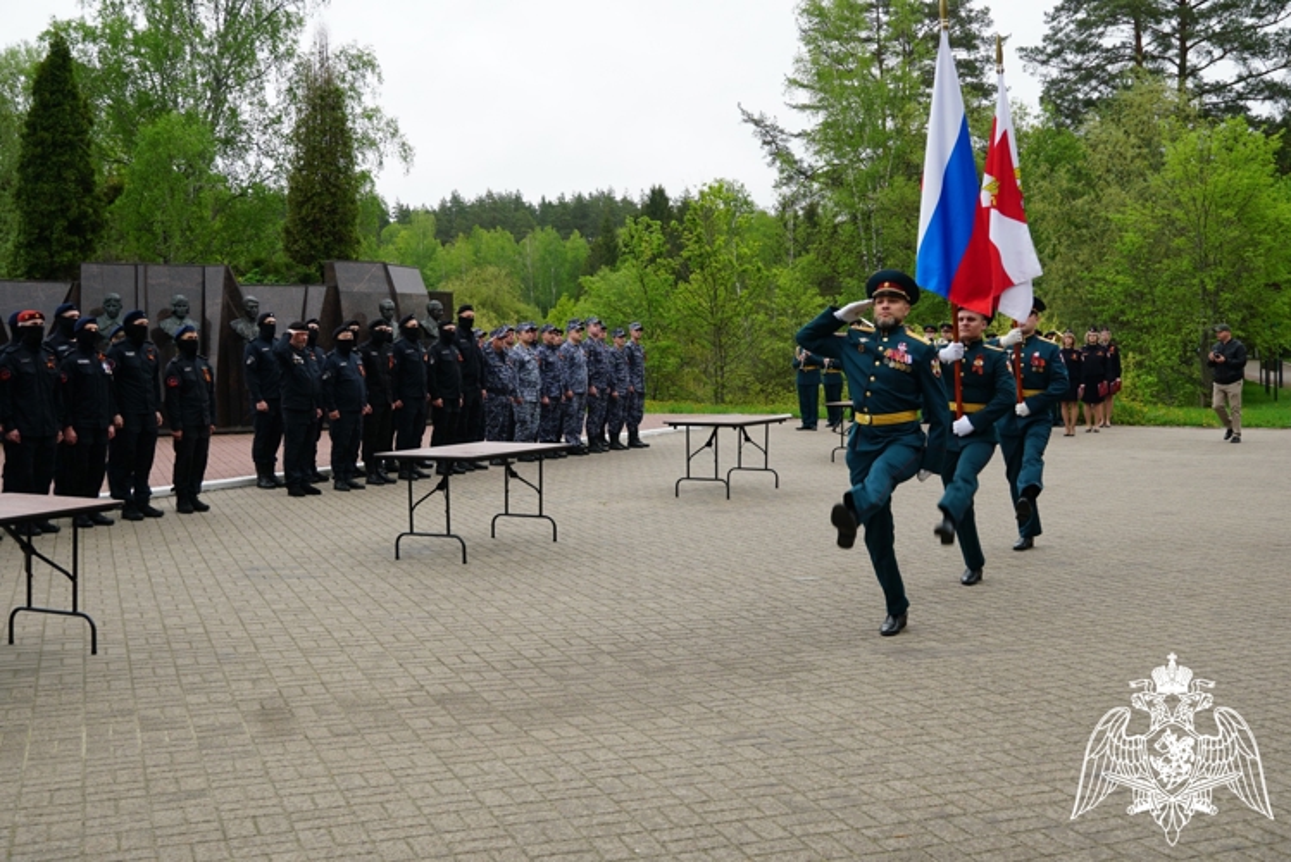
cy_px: 431
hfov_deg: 43.6
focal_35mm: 45
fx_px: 1614
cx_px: 646
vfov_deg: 29.9
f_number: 5
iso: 100
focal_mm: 30
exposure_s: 1/100
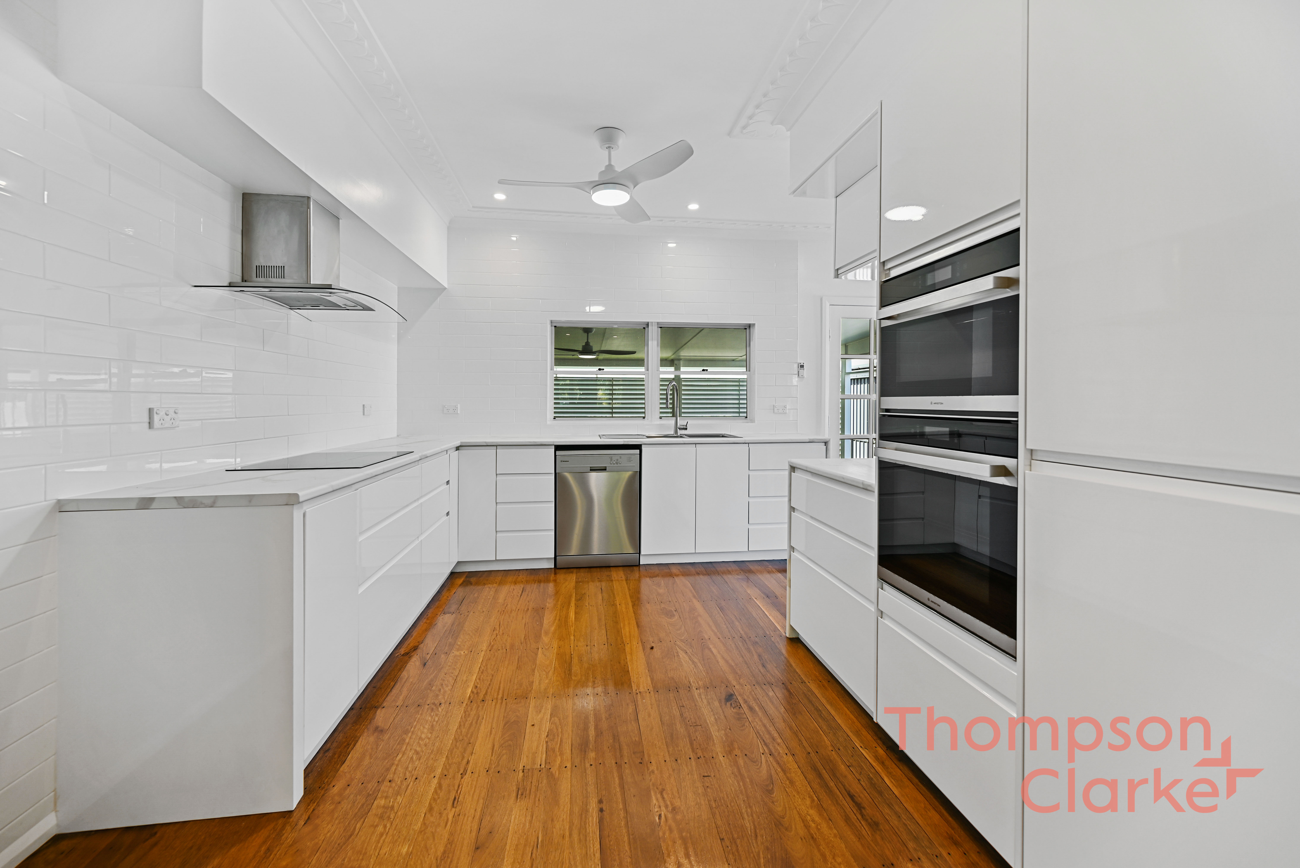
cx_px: 650
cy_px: 434
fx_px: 506
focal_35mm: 14
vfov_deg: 81.3
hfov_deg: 104.2
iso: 100
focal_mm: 14
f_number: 4
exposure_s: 1/13
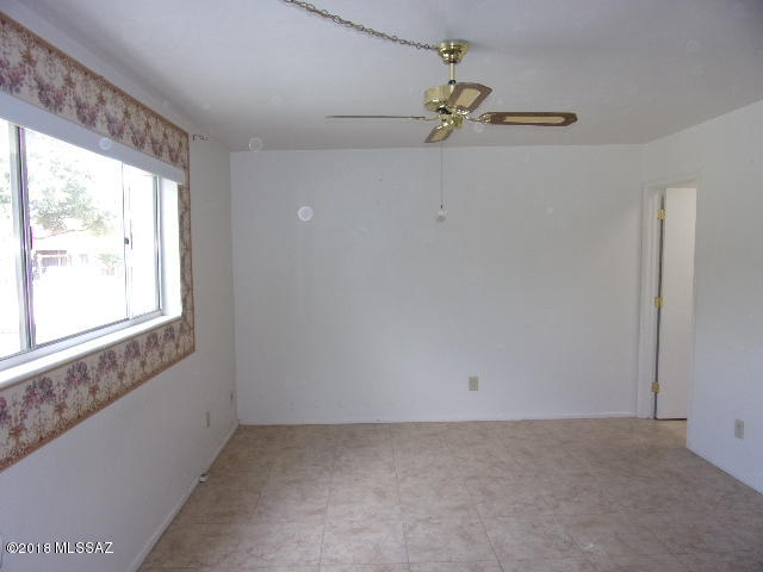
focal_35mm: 24
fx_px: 529
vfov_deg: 56.8
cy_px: 286
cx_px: 382
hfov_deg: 71.6
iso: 80
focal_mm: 4.3
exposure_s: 1/42
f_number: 3.3
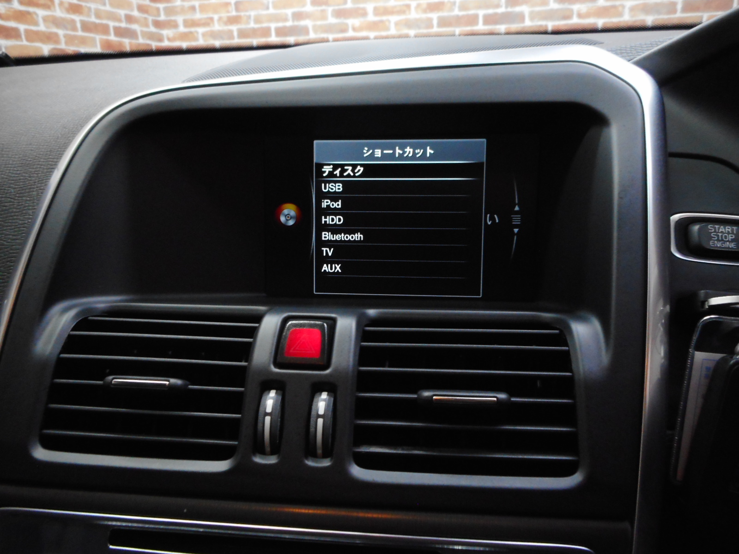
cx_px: 370
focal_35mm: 25
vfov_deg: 54.9
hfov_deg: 69.4
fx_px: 534
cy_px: 277
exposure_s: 1/20
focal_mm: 4.5
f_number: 3.7
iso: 400
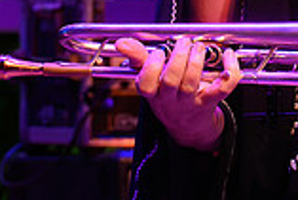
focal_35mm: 1587
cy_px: -319
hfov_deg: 1.3
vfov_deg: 0.9
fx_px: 13149
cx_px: 157
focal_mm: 200
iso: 3200
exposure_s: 1/320
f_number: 6.3
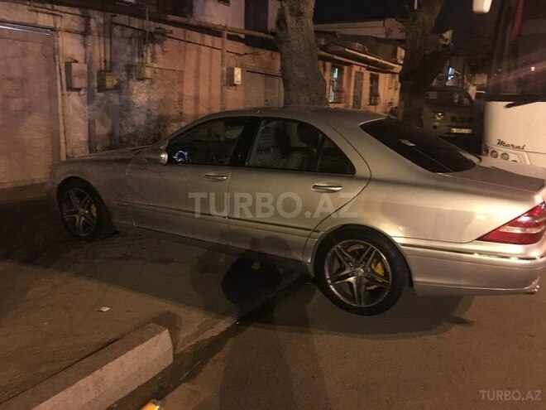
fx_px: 457
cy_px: 205
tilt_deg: -12.8
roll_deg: -3.2
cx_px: 273
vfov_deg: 48.2
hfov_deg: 61.7
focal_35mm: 29
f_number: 2.2
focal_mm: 4.15
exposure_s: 1/17
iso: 640
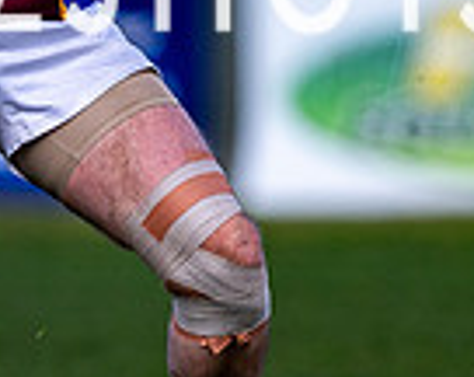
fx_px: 40706
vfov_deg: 0.5
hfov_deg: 0.7
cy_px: 49
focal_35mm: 2910
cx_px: 173
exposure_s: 1/1600
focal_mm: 500
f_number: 4
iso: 180
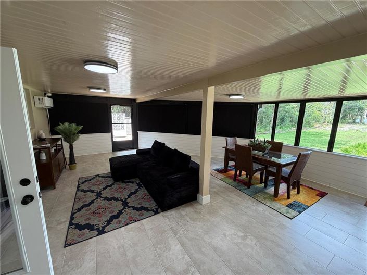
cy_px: 138
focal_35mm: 14
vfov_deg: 85.6
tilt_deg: -8.8
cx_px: 184
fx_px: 148
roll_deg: +0.3
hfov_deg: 102.1
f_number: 2.2
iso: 125
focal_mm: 2.22
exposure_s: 1/120
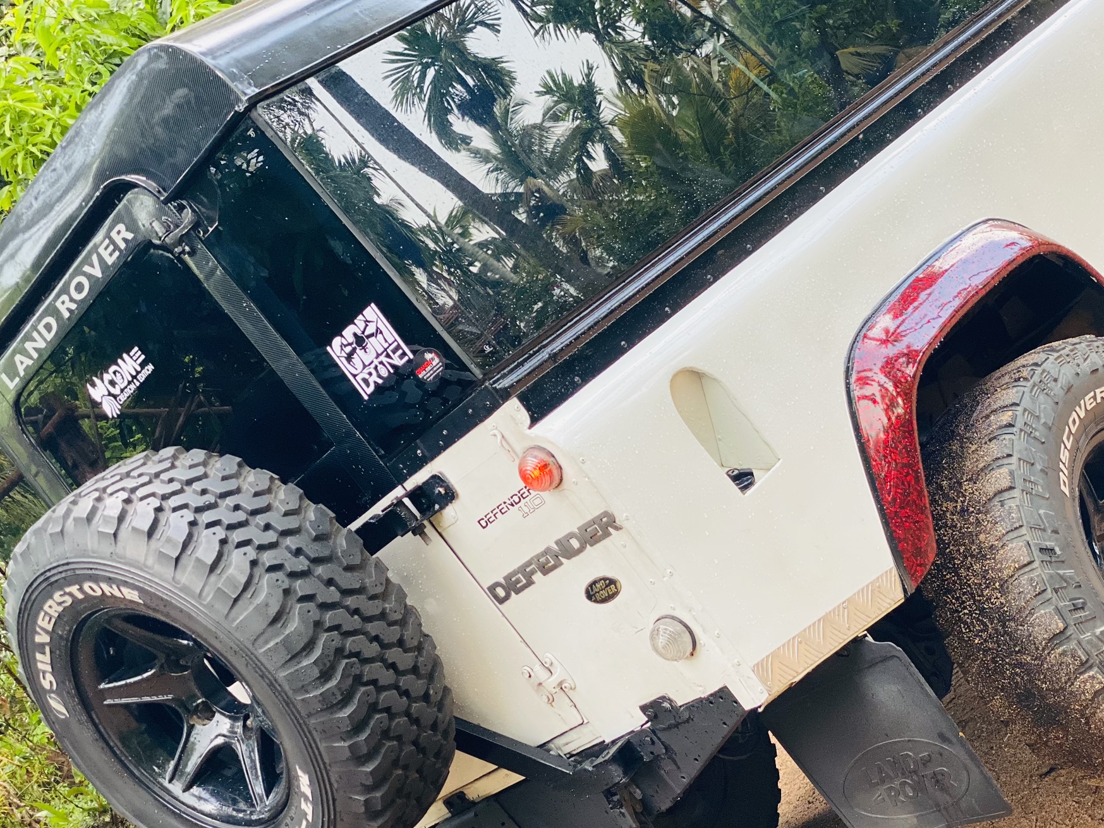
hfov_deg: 32.2
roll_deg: +36.7
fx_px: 1913
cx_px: 610
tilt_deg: -4.9
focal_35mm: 60
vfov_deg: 24.4
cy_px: 457
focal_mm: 6
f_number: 2
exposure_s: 1/122
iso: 100
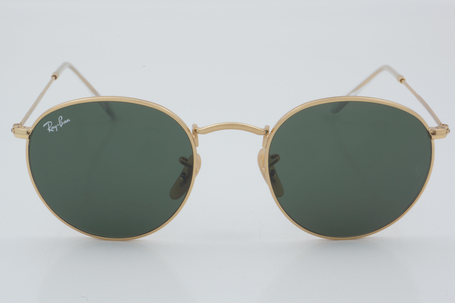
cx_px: 228
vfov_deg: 16.6
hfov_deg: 24.6
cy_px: 152
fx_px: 1043
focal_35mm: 82
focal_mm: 55
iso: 100
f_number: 32
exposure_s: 1/3
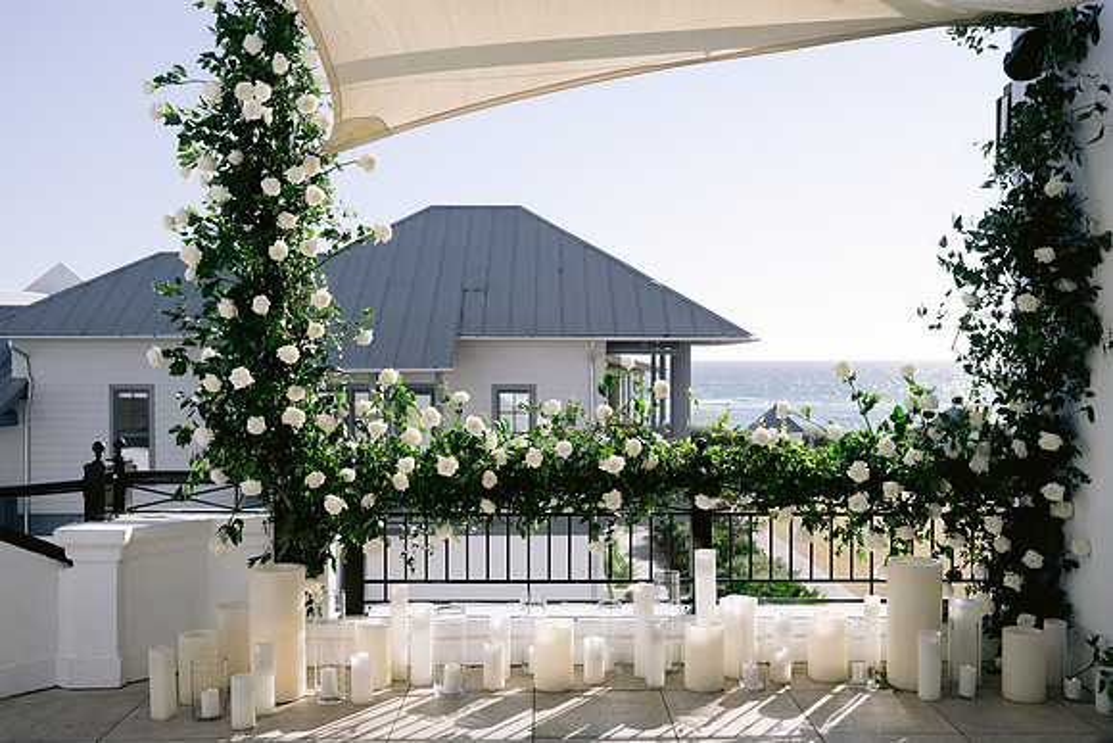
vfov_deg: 37.9
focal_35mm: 35
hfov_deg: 54.4
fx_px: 1082
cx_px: 556
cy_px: 372
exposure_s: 1/1250
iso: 200
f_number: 4
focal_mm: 35
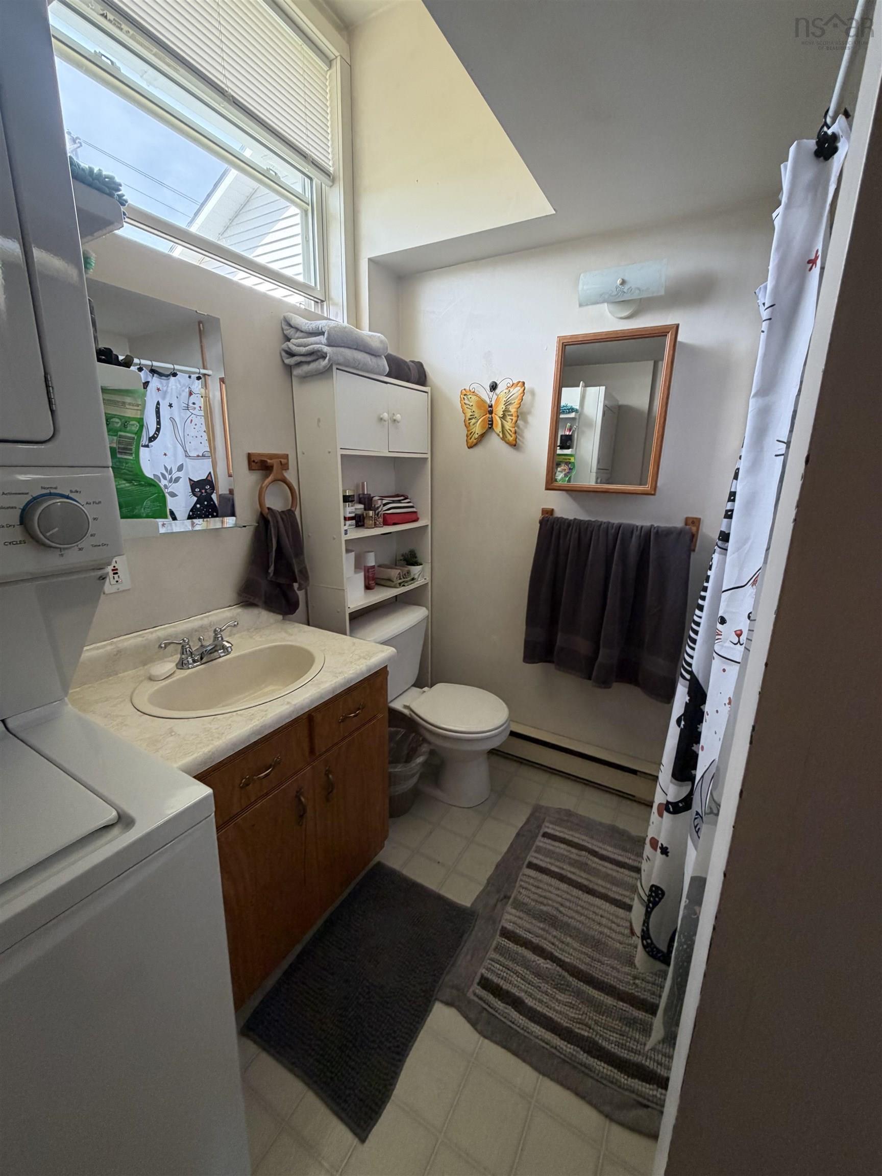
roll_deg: -1.4
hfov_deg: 85.7
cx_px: 441
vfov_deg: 102.1
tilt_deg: -13.7
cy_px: 588
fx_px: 476
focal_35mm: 14
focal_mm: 2.22
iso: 250
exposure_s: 1/121
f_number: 2.2
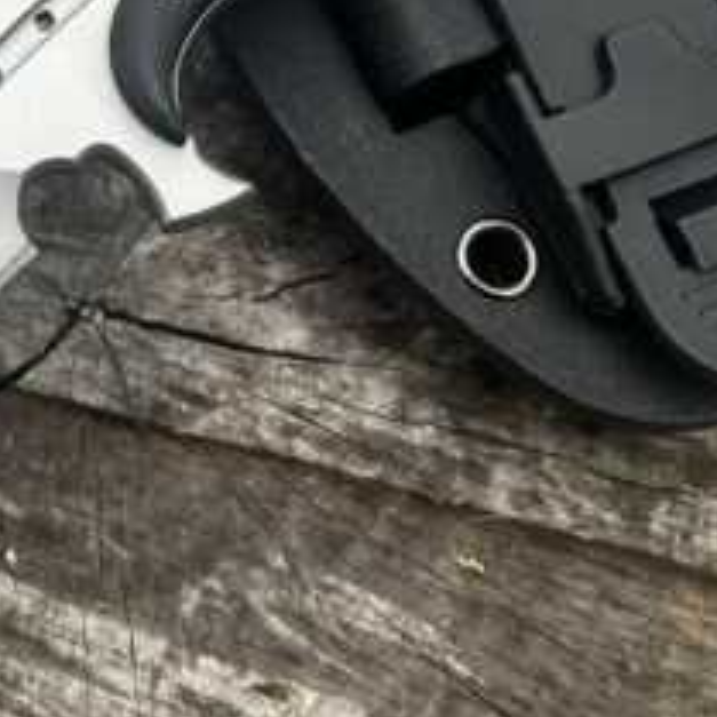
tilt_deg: -55.7
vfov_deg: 19.5
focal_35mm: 88
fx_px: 2062
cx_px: -120
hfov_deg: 18.8
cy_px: 137
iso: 40
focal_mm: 5.1
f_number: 1.6
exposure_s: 1/122
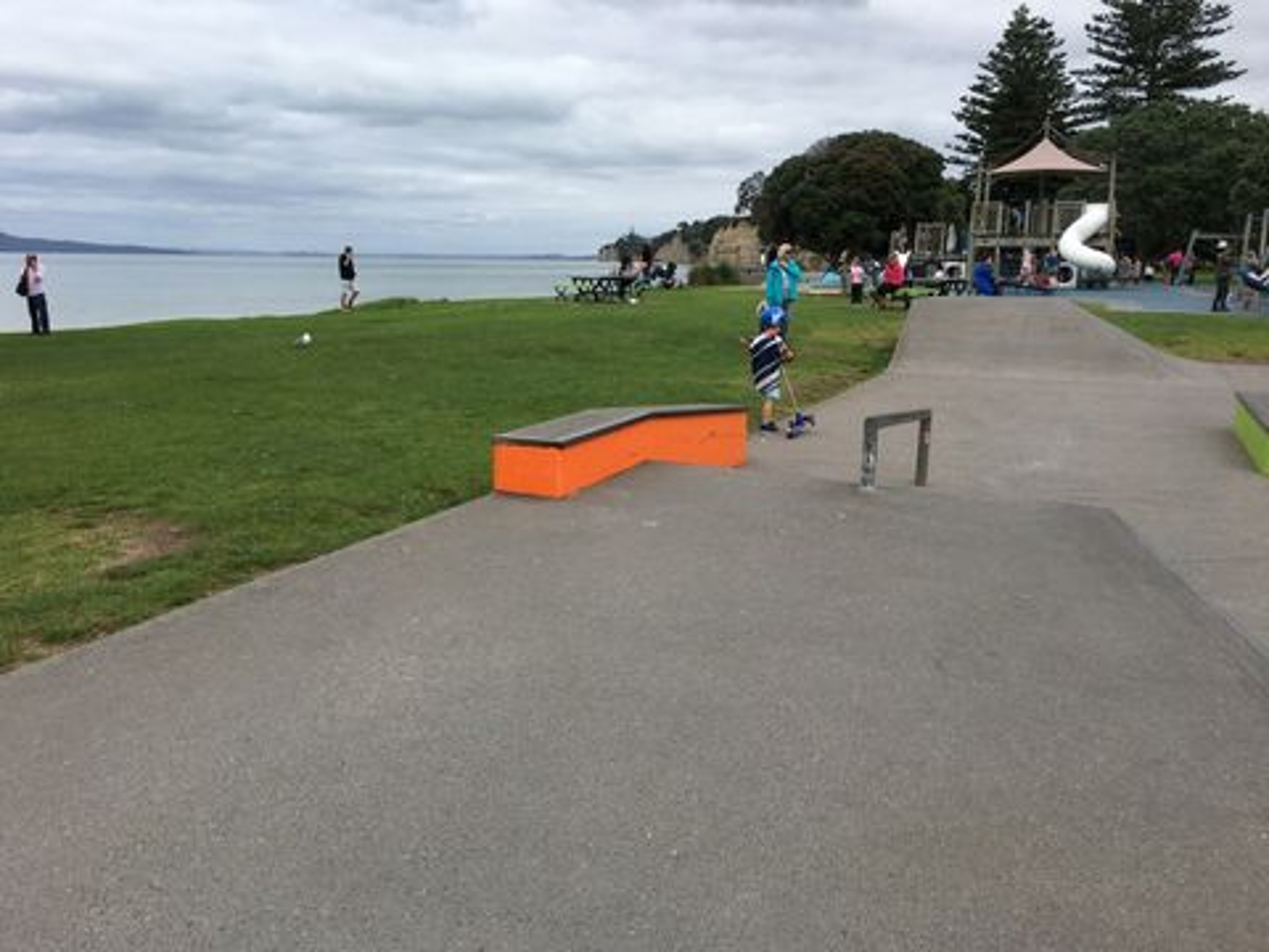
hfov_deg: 61.7
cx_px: 634
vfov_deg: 48.2
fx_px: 1063
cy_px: 476
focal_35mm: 29
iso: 25
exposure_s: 1/1374
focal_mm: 4.15
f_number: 2.2
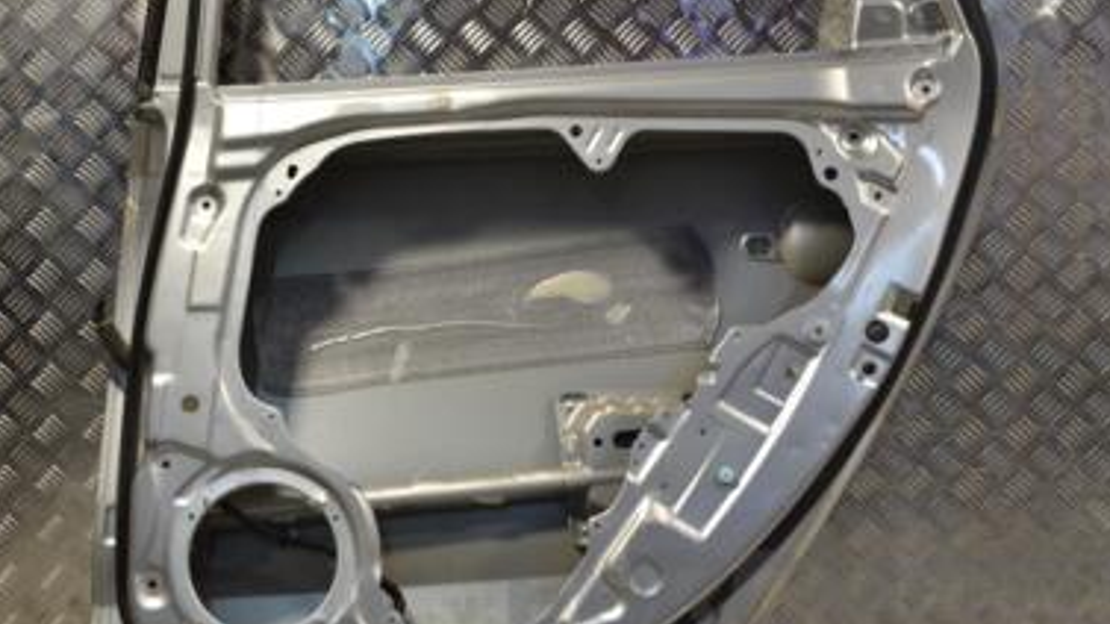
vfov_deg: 23.8
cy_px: 203
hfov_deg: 41.2
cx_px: 453
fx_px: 1472
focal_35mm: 50
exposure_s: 1/60
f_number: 4
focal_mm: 20
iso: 100
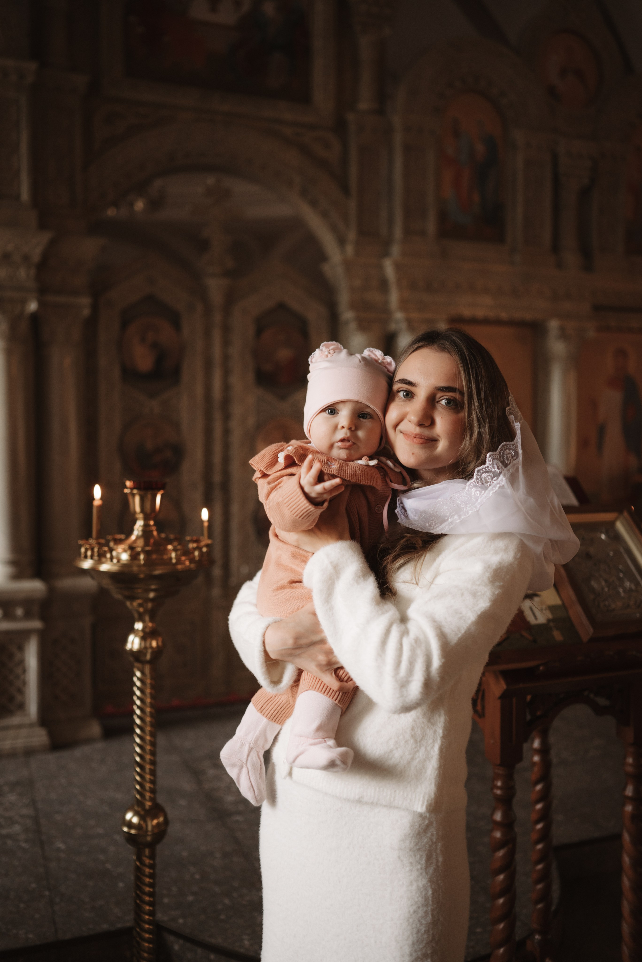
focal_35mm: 35
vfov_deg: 54.4
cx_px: 321
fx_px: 935
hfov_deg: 37.9
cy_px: 481
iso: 800
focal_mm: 35
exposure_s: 1/320
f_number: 1.8
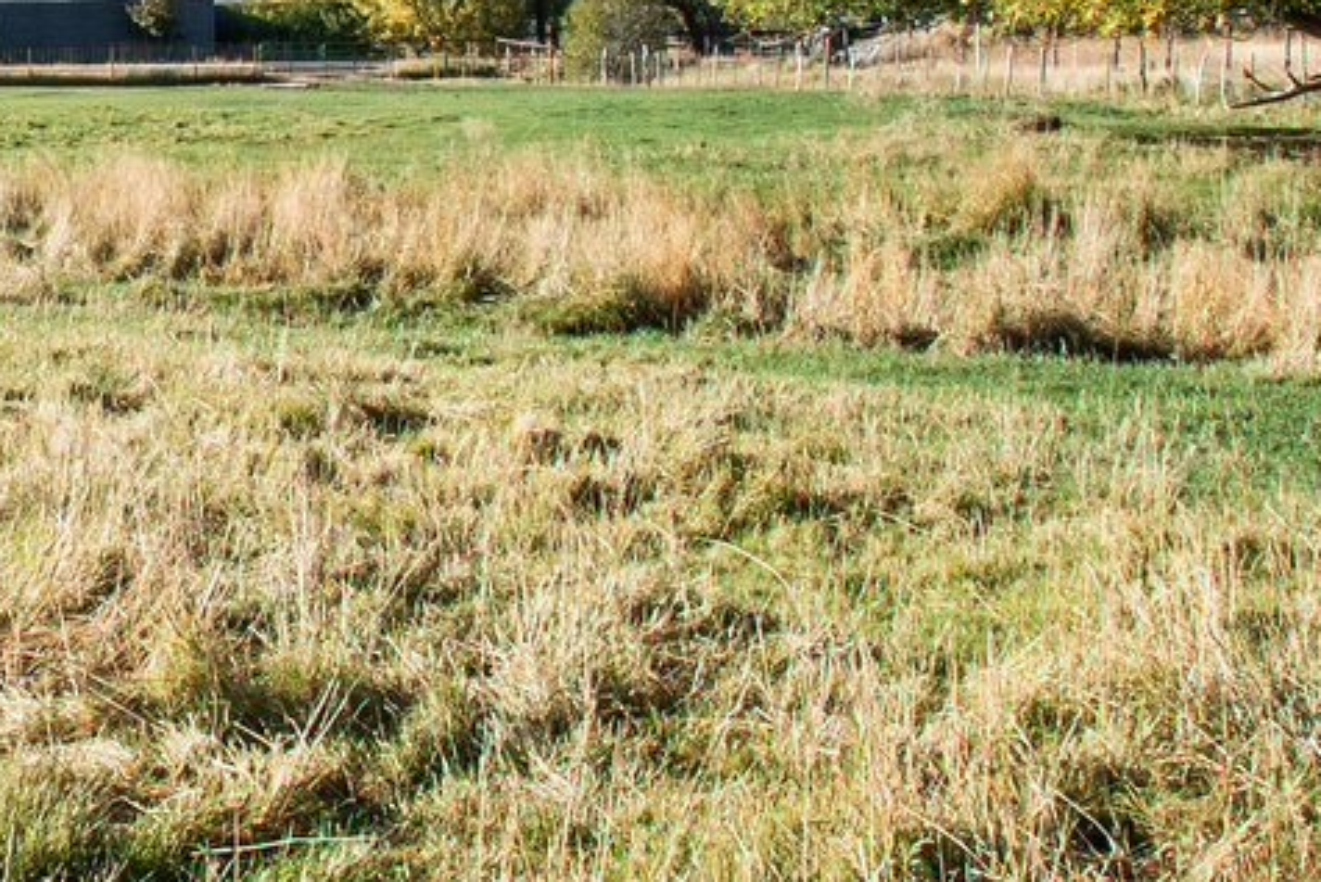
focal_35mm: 69
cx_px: -120
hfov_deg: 26.9
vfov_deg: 19.4
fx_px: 2533
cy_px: 114
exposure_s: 1/80
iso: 100
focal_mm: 16
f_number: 16
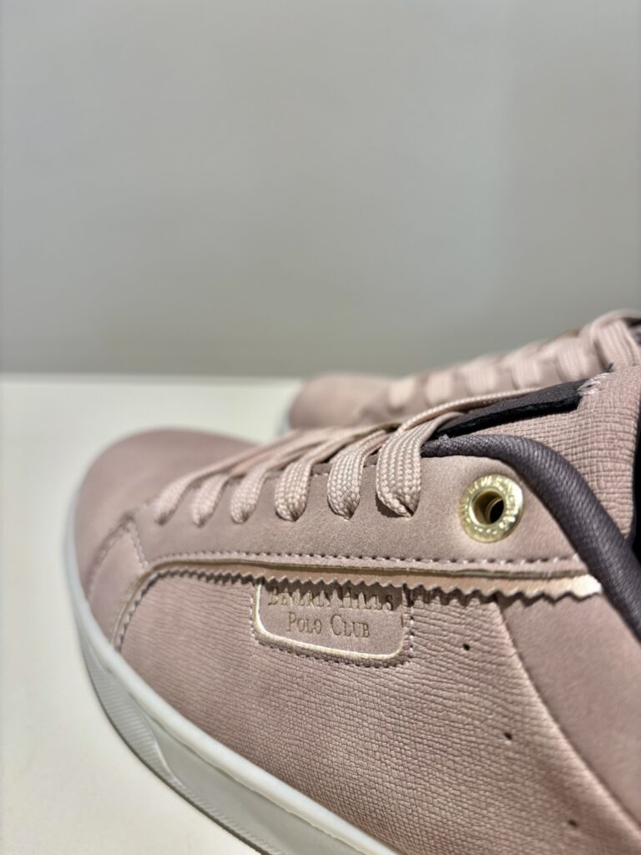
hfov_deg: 53.1
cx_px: 320
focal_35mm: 26
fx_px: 642
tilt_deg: -20.6
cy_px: 428
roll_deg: -2.8
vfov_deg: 67.3
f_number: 1.6
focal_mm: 5.96
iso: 50
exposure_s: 1/100
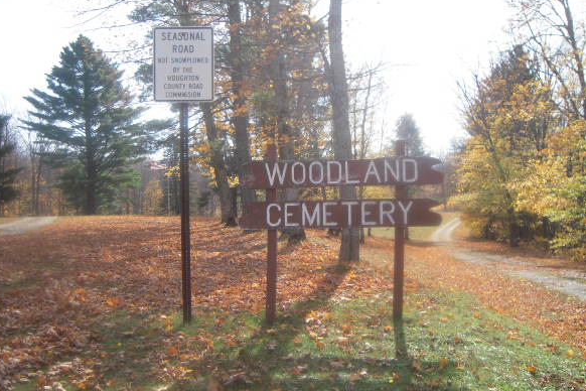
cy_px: 214
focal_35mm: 32
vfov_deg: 41.1
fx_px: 521
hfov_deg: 58.7
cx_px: 310
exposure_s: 1/640
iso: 100
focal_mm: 5
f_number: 2.7
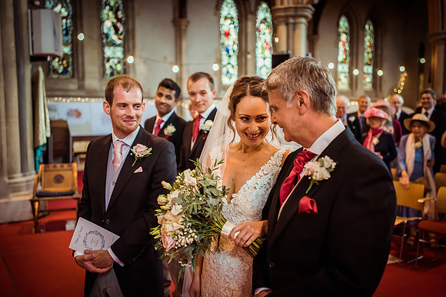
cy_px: 148
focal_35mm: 37
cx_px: 223
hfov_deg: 52.2
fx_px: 455
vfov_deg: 36.1
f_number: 2.2
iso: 1600
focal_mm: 35
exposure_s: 1/320
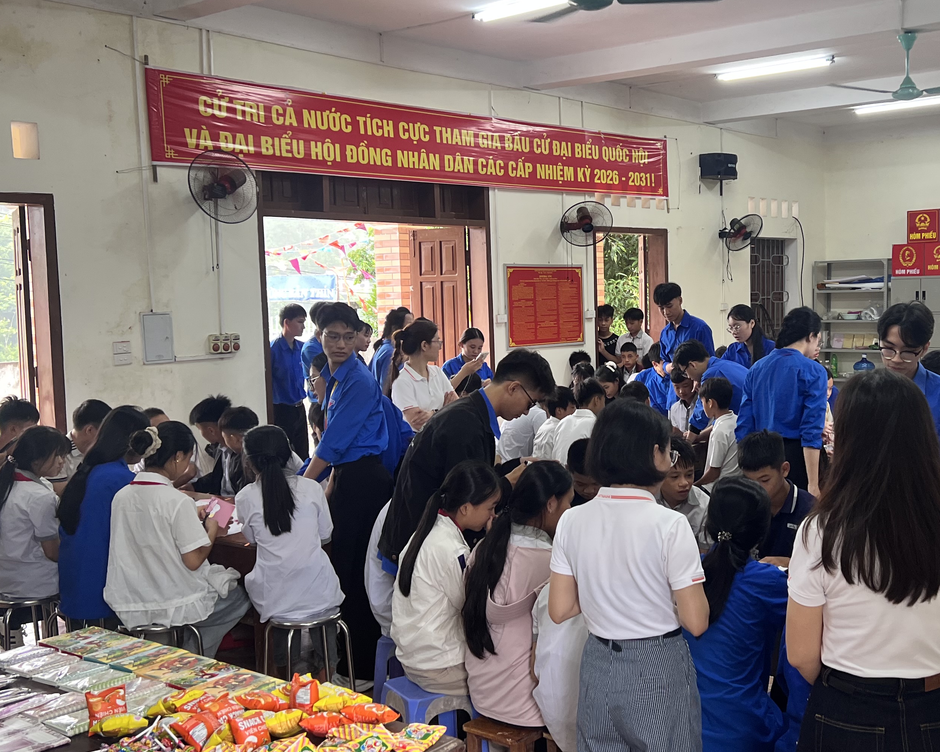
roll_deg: +1.4
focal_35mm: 41
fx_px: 1141
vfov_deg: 36.5
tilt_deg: -5.0
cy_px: 386
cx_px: 612
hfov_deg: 44.3
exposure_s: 1/103
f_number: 1.5
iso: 125
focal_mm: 5.7
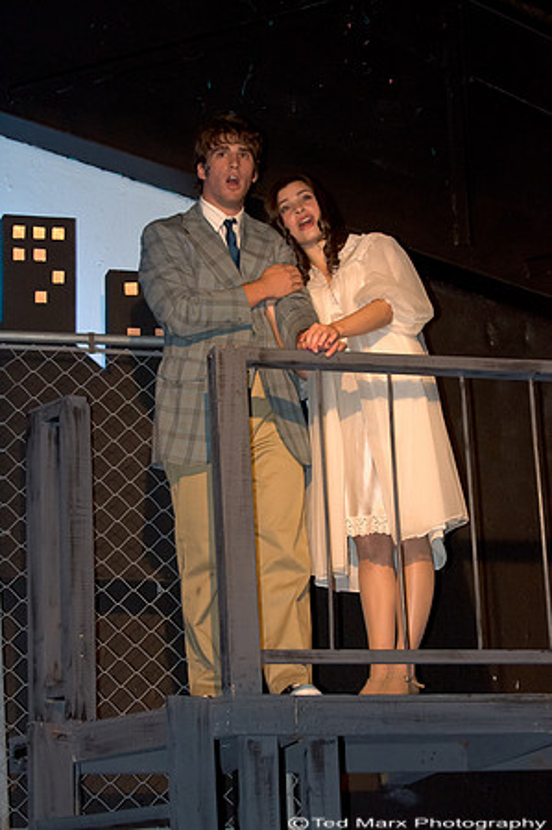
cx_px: 276
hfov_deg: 13.0
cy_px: 415
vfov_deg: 19.5
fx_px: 2420
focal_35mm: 105
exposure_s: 1/100
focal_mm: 70
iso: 3200
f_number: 2.8
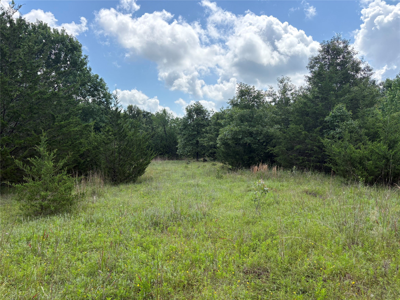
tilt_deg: +1.0
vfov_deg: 53.1
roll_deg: +0.1
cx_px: 200
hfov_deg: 67.3
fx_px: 300
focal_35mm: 26
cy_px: 150
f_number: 1.6
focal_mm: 5.96
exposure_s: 1/2283
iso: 64
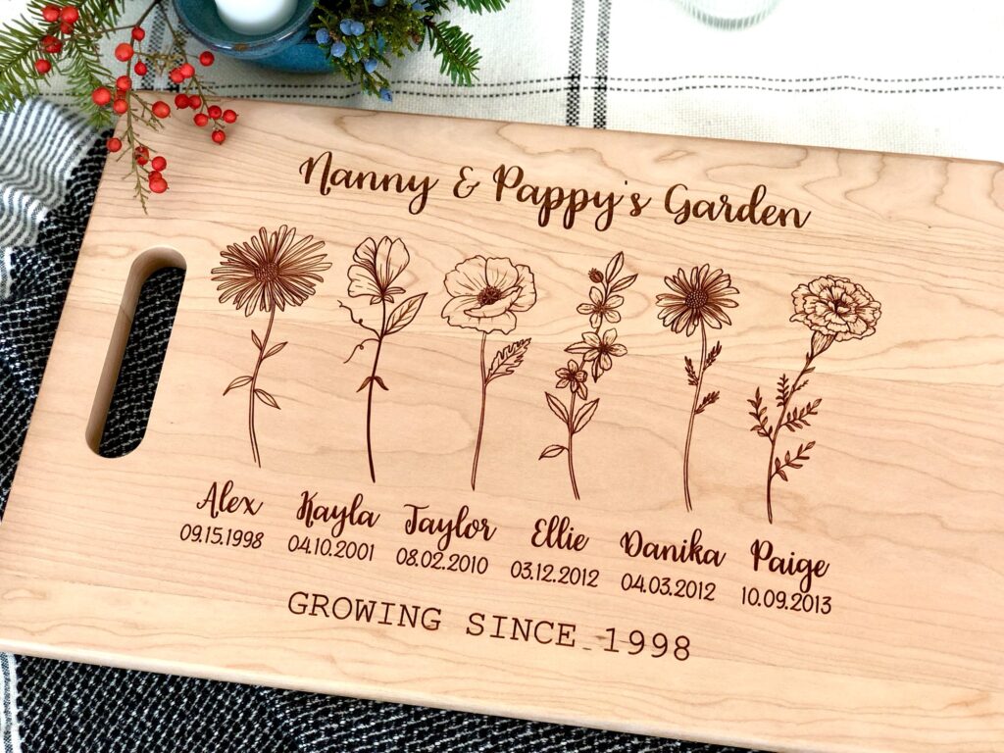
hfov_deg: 36.8
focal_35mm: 52
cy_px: 376
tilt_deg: -66.1
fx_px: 1508
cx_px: 502
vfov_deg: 28.0
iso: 40
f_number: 2.4
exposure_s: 1/60
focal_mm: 6
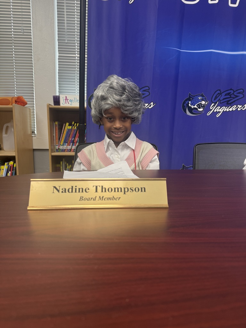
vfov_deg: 71.6
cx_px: 123
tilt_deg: -8.1
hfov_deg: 56.8
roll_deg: -0.8
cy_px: 164
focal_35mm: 24
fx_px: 227
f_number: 1.78
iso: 125
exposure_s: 1/120
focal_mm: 6.76
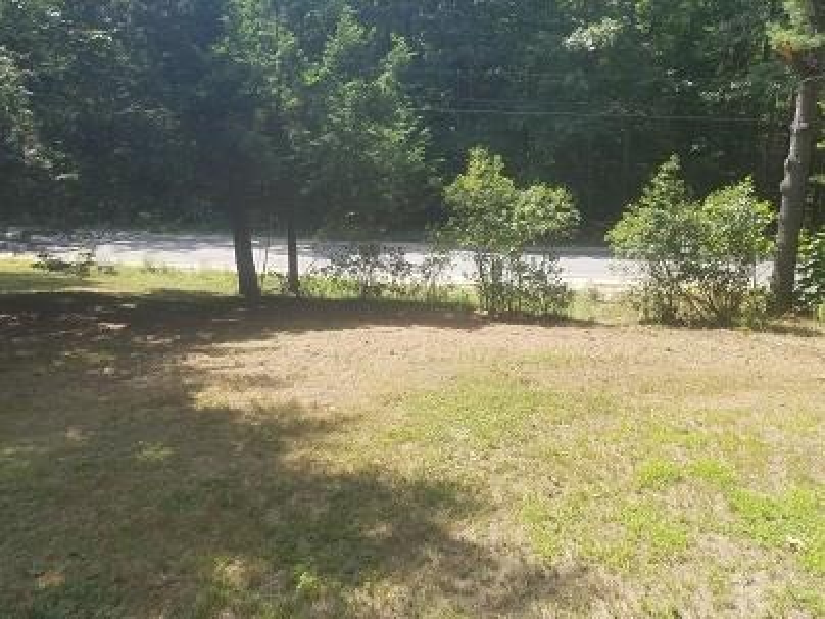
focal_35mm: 26
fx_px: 620
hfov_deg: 67.3
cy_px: 310
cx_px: 412
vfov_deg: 53.1
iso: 50
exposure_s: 1/810
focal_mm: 4.2
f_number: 1.7
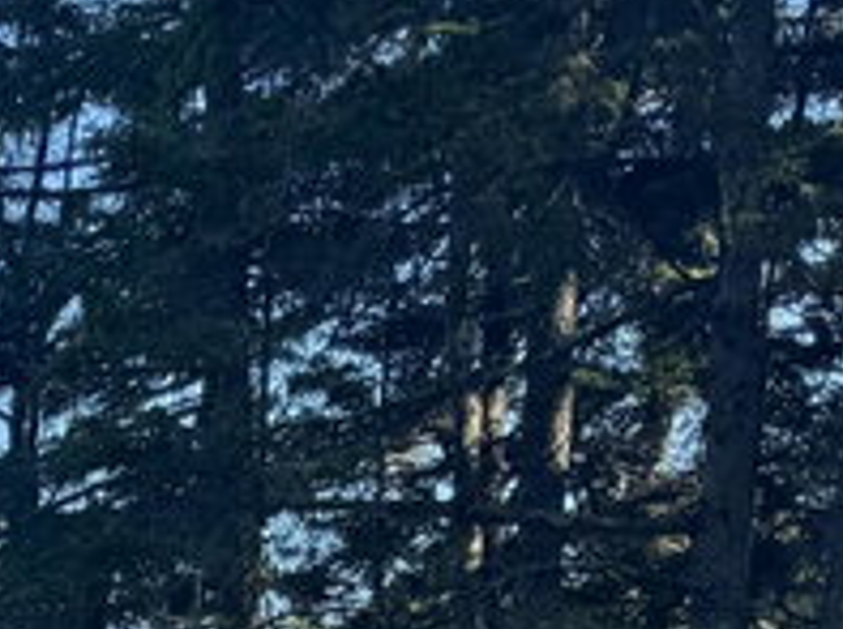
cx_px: -1066
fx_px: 3039
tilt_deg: -9.3
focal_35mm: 125
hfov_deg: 12.8
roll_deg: +0.2
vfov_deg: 10.3
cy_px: 1506
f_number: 1.78
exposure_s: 1/1637
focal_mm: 6.76
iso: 80
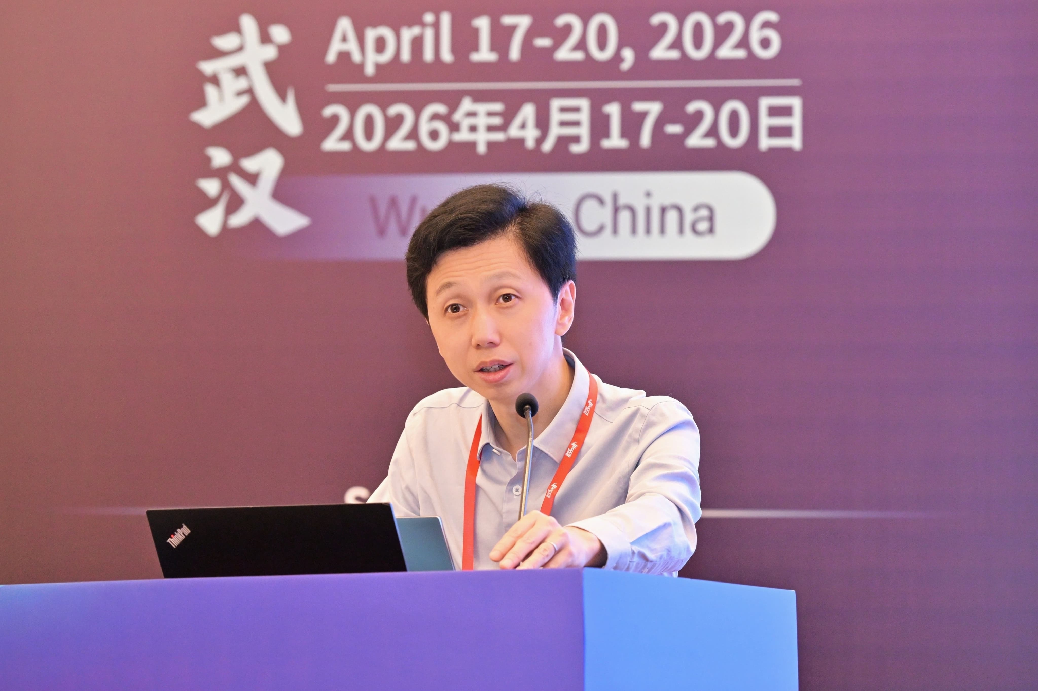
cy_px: 346
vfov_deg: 8.3
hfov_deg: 12.5
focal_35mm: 165
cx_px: 519
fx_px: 4755
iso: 2000
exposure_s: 1/100
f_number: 4
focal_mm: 110
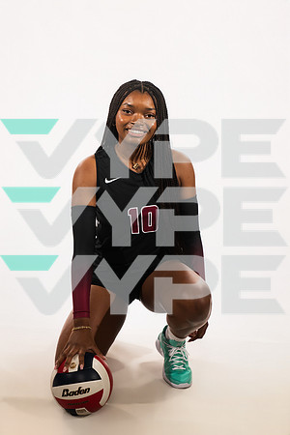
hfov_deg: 27.0
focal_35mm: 50
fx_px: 604
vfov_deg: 39.6
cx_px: 145
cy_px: 218
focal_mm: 50
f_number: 7.1
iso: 500
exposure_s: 1/320
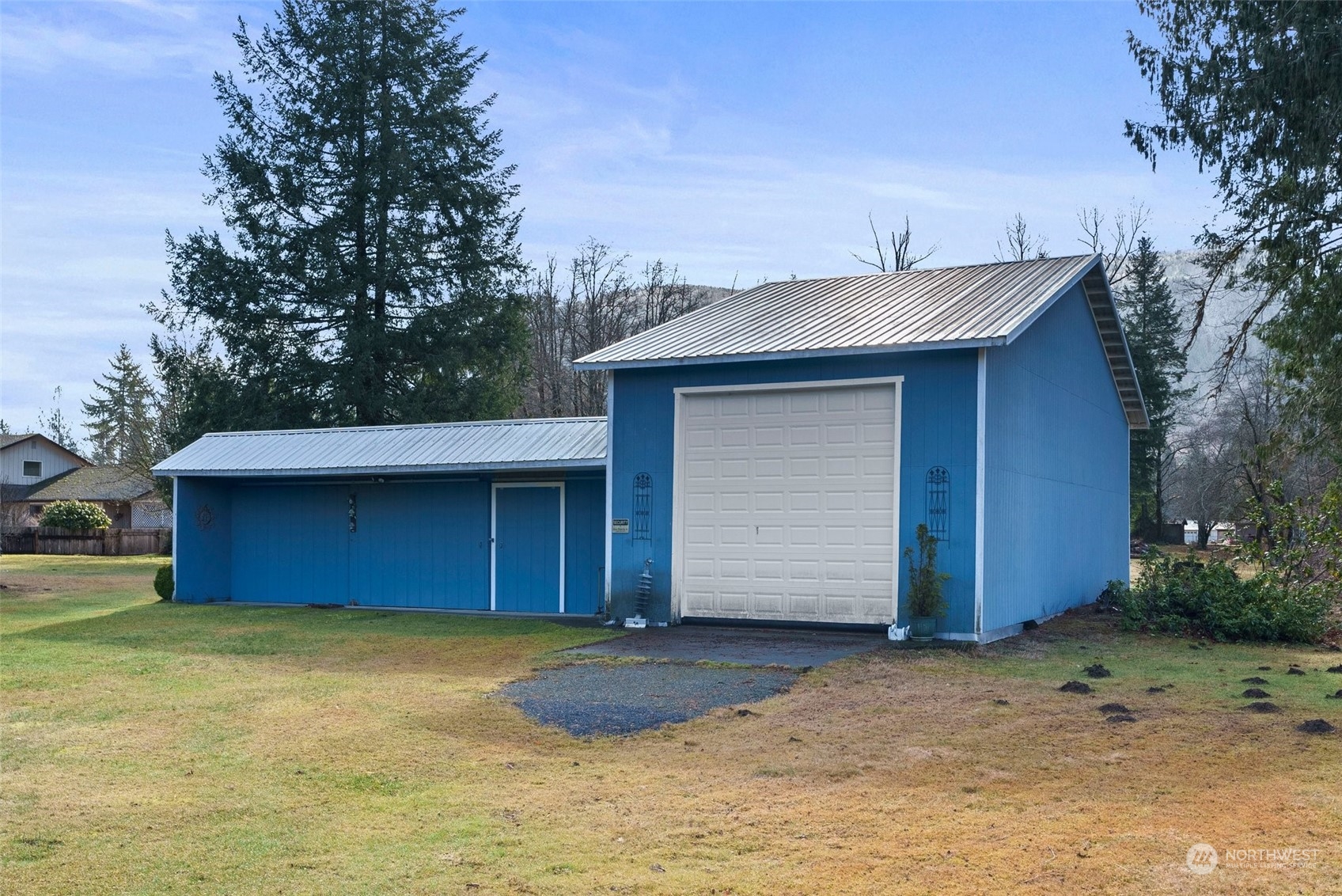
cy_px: 448
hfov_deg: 55.8
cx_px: 671
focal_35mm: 34
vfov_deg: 38.9
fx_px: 1268
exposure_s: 1/160
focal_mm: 34
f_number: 8
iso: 500
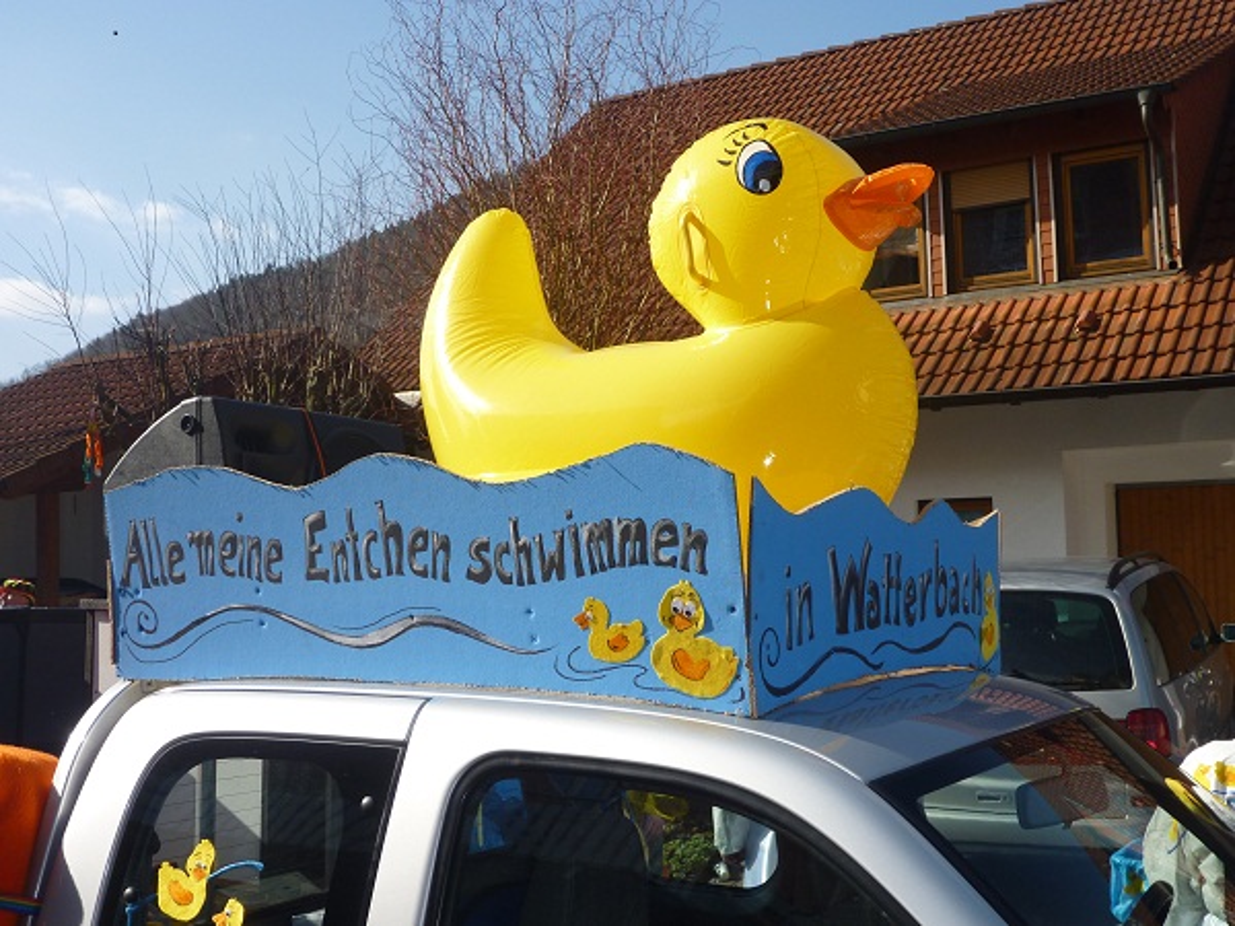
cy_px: 463
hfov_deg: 45.8
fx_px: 1463
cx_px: 618
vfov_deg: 35.1
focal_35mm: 41
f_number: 4.2
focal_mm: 7.4
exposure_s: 1/640
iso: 100
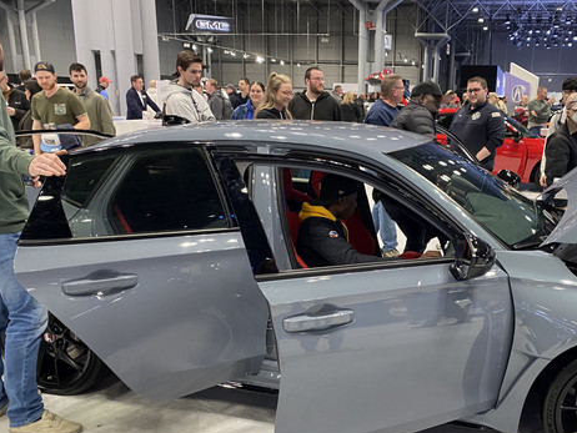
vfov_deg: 39.4
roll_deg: -2.4
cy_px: 270
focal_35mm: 36
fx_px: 600
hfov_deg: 50.5
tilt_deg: -15.0
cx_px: 377
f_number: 1.8
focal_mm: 4.25
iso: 250
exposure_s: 1/60
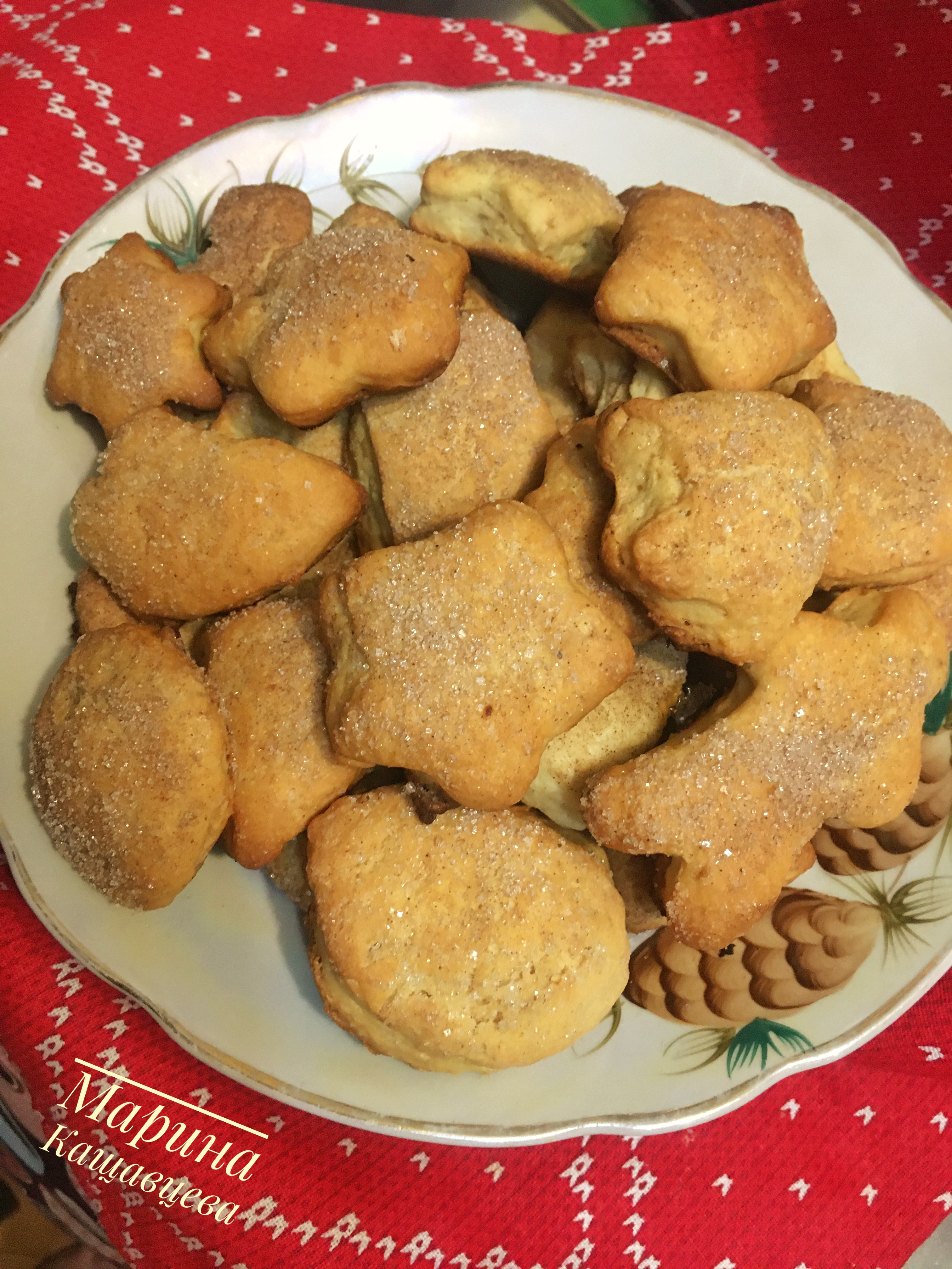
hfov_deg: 48.2
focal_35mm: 29
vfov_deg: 61.7
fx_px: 1063
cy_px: 634
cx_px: 476
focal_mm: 4.15
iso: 400
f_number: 2.2
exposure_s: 1/17
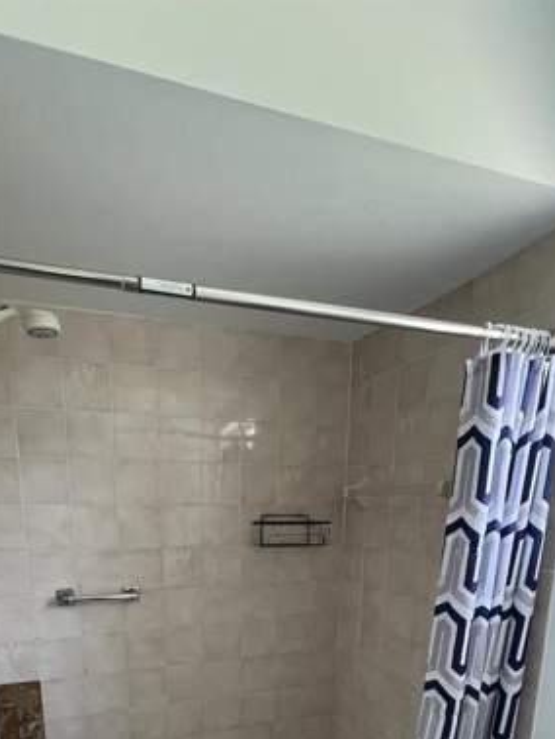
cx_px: 238
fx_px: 470
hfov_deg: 60.9
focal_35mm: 22
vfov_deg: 66.9
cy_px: 622
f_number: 1.8
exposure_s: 1/91
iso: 250
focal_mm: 1.57
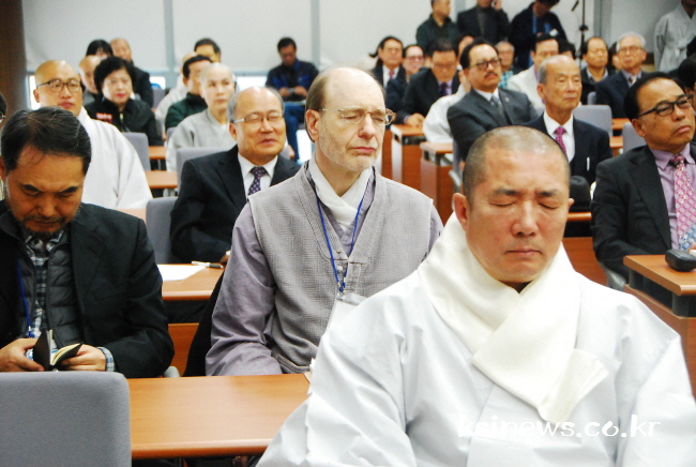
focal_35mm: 82
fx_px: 1598
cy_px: 234
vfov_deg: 16.6
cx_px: 348
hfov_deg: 24.6
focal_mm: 55
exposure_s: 1/60
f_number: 5.6
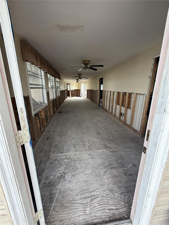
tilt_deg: -14.6
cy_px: 112
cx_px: 84
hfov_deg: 85.7
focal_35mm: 14
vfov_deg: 102.1
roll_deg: -0.1
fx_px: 91
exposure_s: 1/103
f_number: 2.2
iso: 64
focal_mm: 2.22
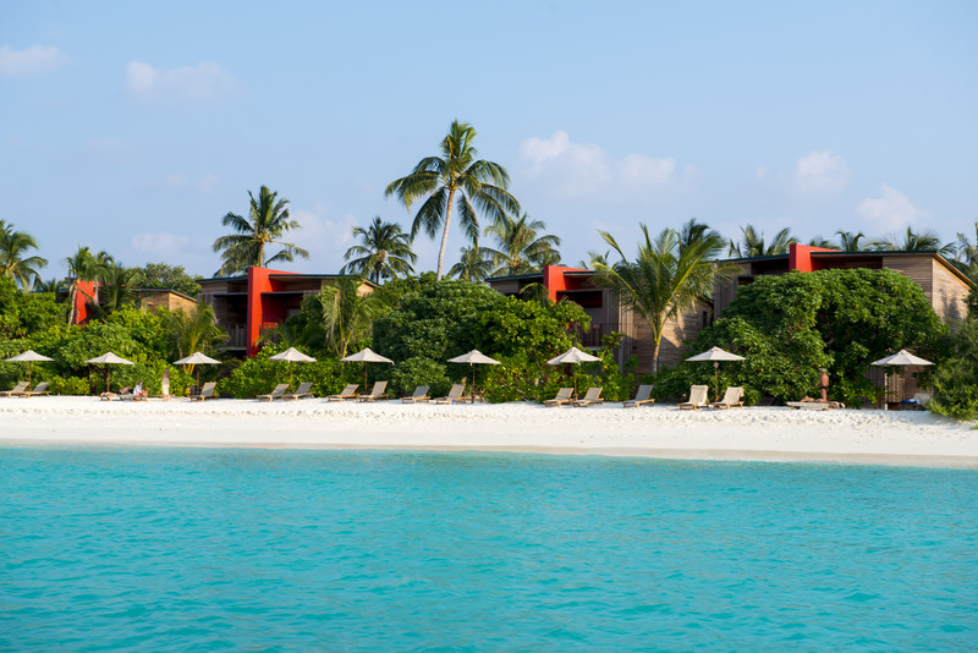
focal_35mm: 62
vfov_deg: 21.9
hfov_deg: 32.4
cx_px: 489
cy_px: 326
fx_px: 1685
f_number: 7.1
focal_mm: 62
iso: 100
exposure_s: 1/125
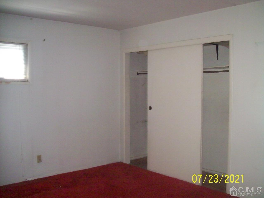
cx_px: 132
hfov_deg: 51.4
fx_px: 275
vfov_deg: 39.7
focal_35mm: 36
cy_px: 99
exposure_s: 1/64
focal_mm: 6
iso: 160
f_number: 2.7
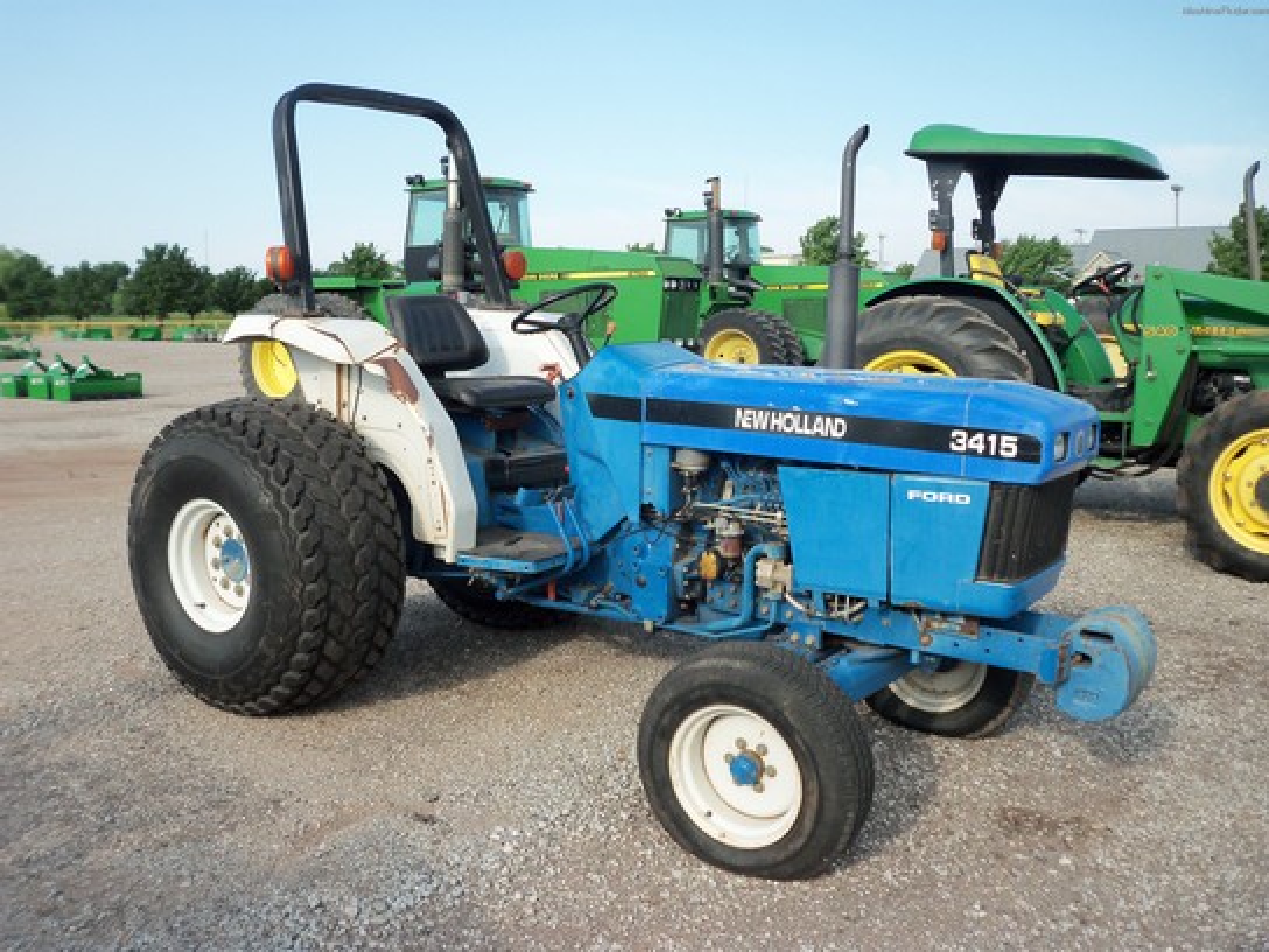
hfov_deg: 54.0
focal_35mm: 34
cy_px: 476
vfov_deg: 41.8
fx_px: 1246
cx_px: 634
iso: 80
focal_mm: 5.7
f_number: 2.9
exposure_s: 1/500
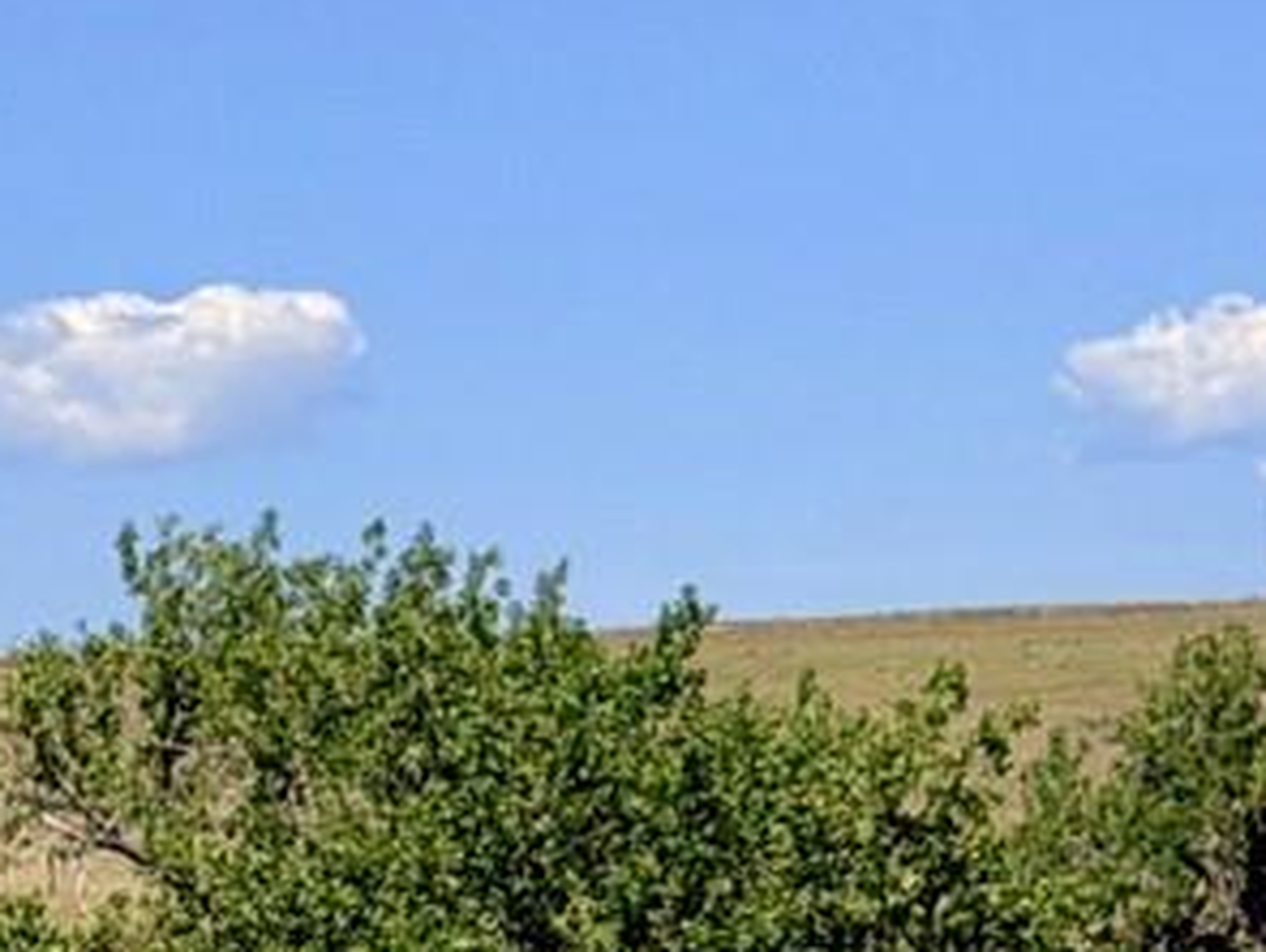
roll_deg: +1.7
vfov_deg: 5.6
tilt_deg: -4.0
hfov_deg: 7.2
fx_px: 9521
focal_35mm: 260
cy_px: 1732
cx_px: -1493
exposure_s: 1/8772
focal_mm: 6.76
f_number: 1.78
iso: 80
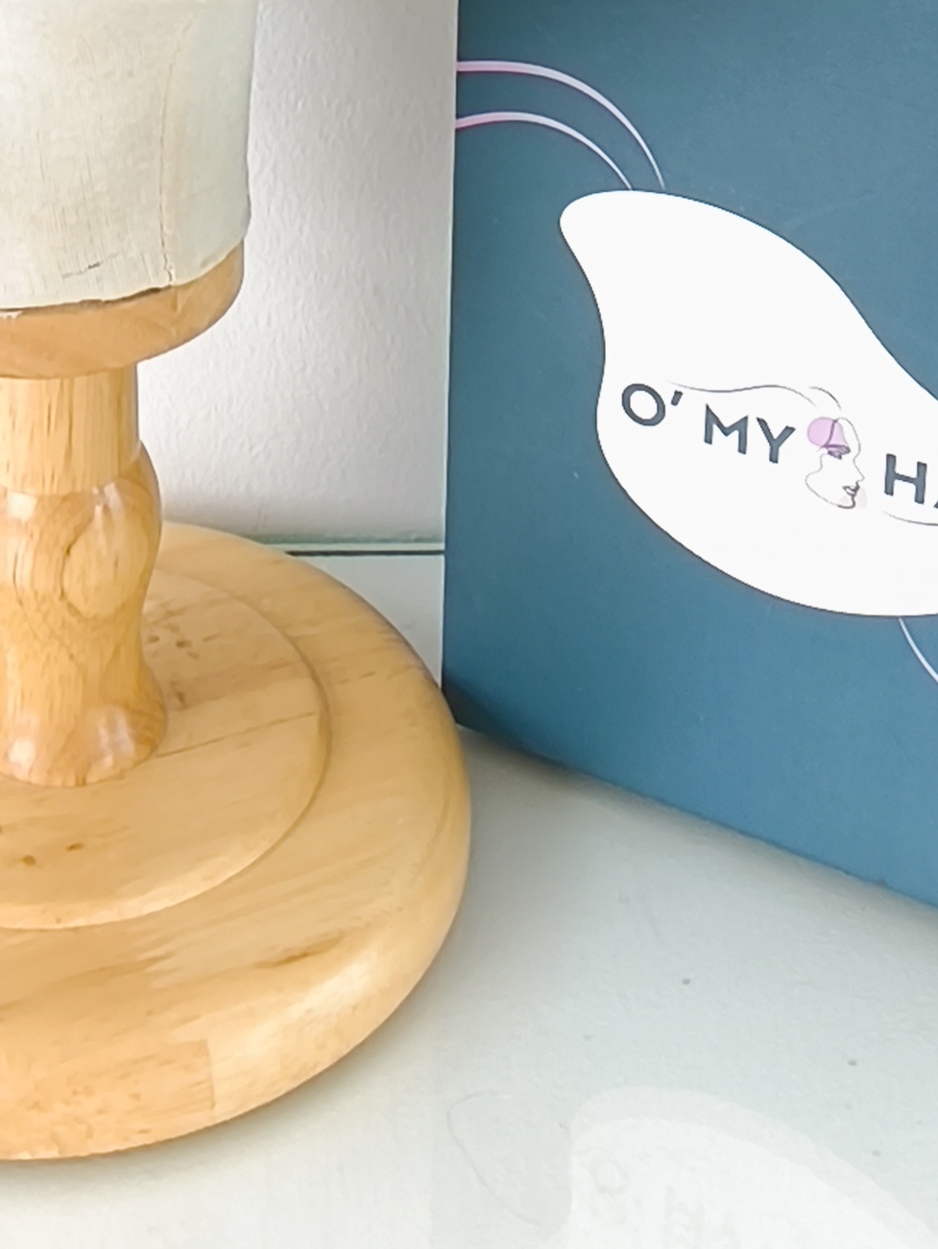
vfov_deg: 29.2
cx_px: 244
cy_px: -204
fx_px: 2094
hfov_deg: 25.0
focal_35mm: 58
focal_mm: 1.65
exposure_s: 1/60
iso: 50
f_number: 2.2
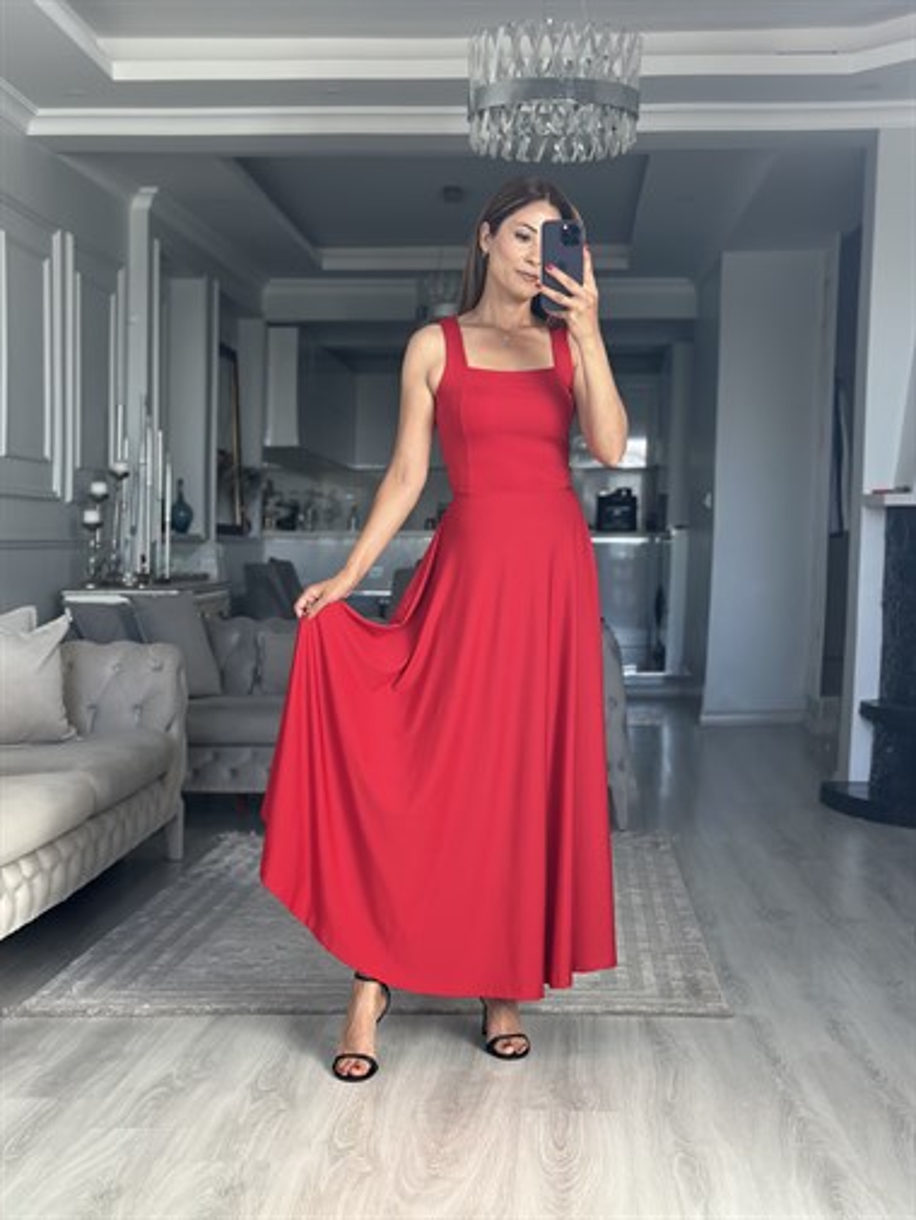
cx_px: 458
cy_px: 610
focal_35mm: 48
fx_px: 1692
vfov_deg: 39.6
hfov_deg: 30.3
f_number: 1.78
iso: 125
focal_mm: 6.86
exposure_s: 1/112
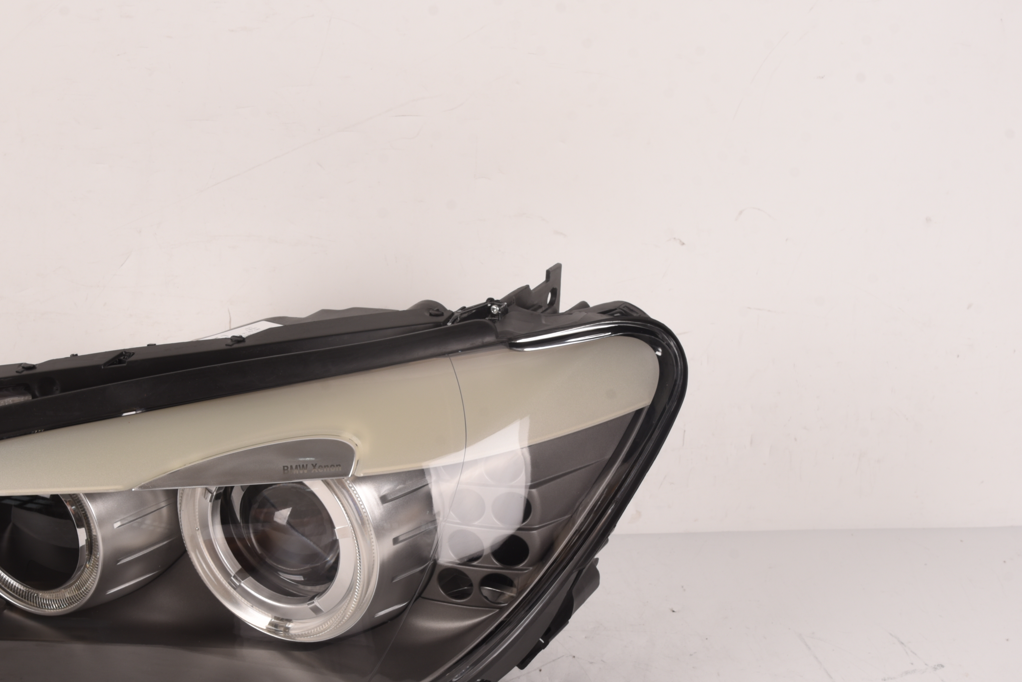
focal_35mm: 66
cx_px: 455
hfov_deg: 30.5
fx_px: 1874
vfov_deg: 20.6
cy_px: 423
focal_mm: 38
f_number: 13
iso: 100
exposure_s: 1/100
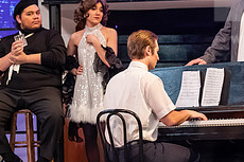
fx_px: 1368
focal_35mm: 202
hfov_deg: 10.2
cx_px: 182
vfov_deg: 6.8
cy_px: 61
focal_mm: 80
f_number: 3.5
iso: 3200
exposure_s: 1/200
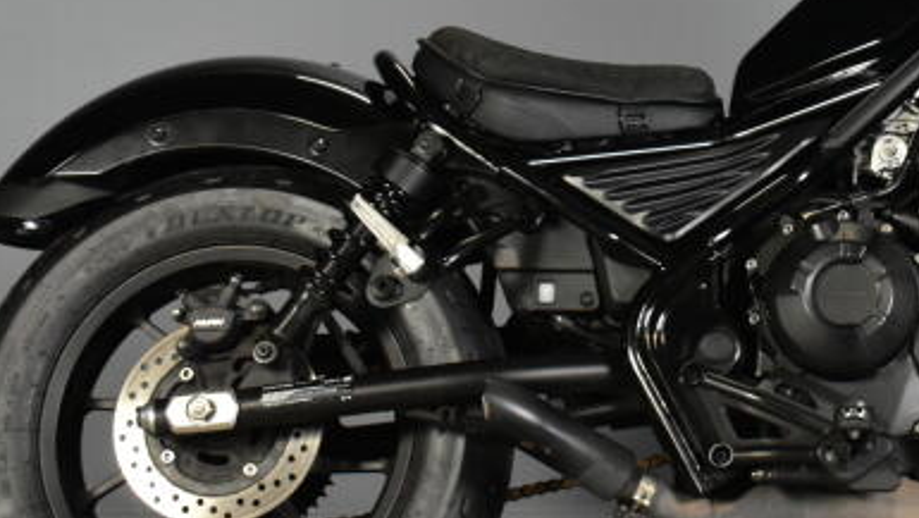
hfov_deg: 18.9
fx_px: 2706
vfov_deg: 10.9
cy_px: 85
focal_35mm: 111
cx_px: 866
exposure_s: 1/125
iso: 3200
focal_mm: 34
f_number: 7.1
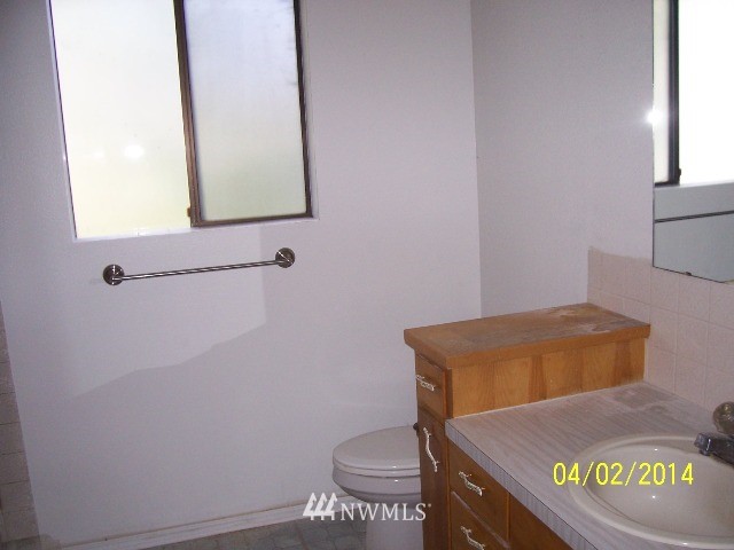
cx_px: 367
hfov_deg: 54.0
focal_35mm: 34
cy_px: 275
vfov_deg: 41.8
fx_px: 721
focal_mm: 5.6
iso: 125
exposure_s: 1/60
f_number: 2.7
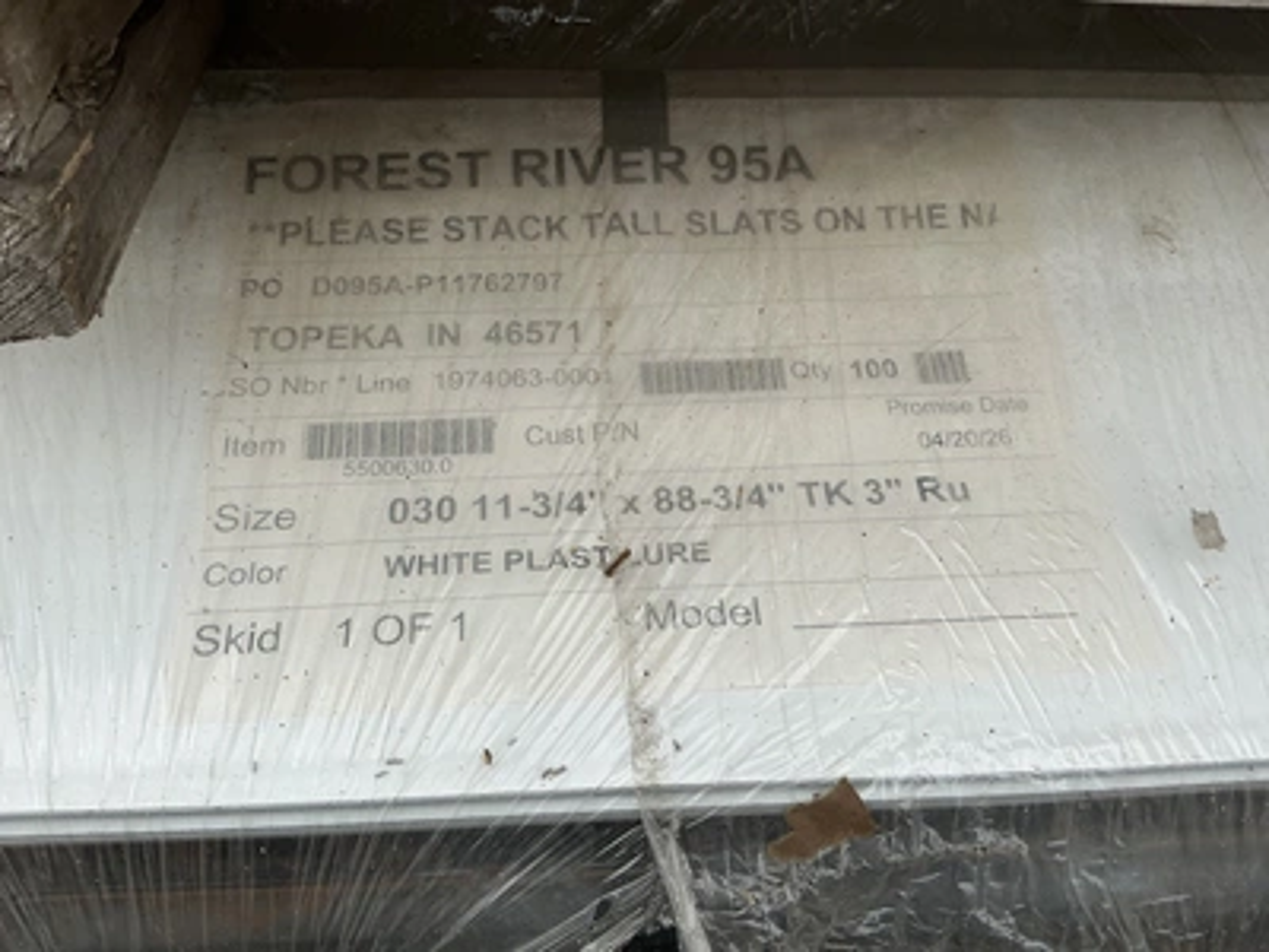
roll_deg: +3.7
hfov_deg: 63.4
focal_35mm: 28
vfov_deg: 49.7
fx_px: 1026
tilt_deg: -37.8
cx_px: 634
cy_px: 476
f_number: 1.8
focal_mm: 3
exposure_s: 1/883
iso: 25
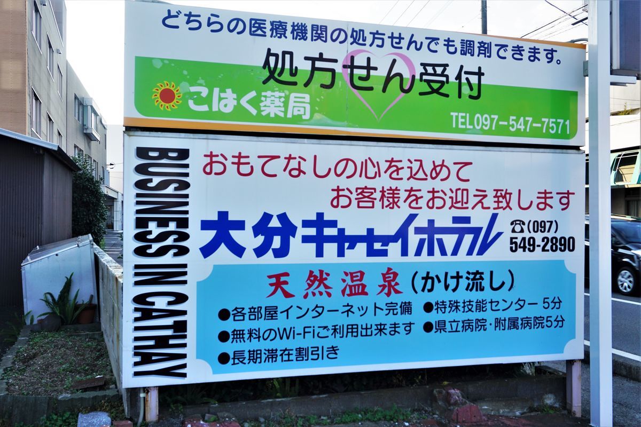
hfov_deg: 57.2
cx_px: 320
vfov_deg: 40.0
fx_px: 588
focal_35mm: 33
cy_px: 214
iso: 100
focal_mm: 22
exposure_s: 1/100
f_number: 8
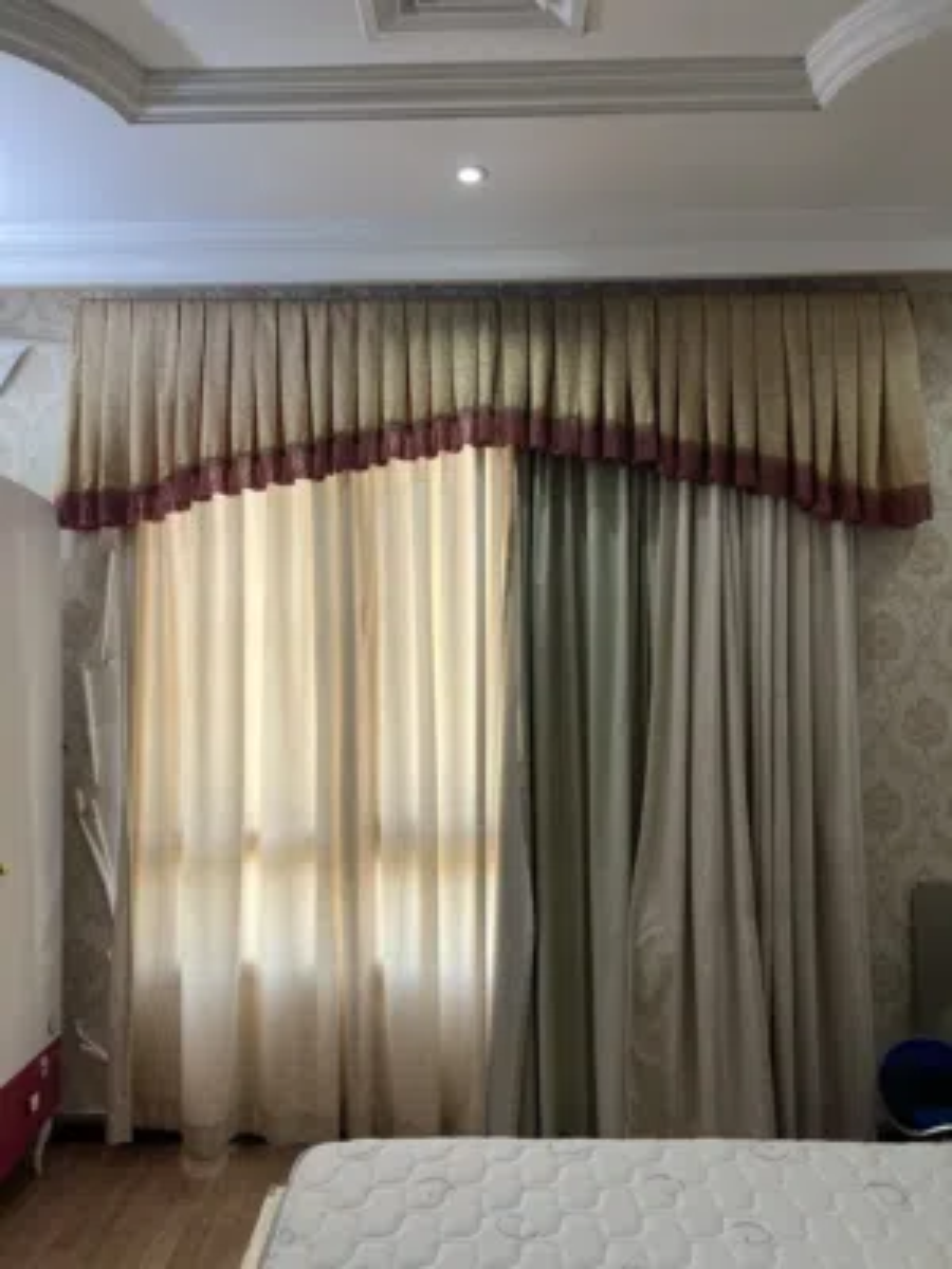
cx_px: 476
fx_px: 953
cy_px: 634
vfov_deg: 67.3
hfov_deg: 53.1
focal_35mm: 26
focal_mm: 5.7
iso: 64
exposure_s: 1/100
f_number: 1.5
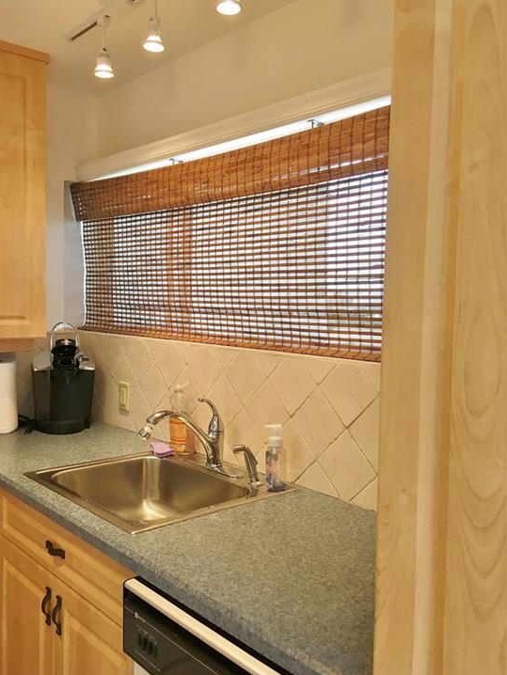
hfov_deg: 45.4
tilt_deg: -2.7
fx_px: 605
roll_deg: -0.7
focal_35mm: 31
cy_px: 331
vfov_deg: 58.3
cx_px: 238
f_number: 2.2
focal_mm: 4.15
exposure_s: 1/30
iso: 25
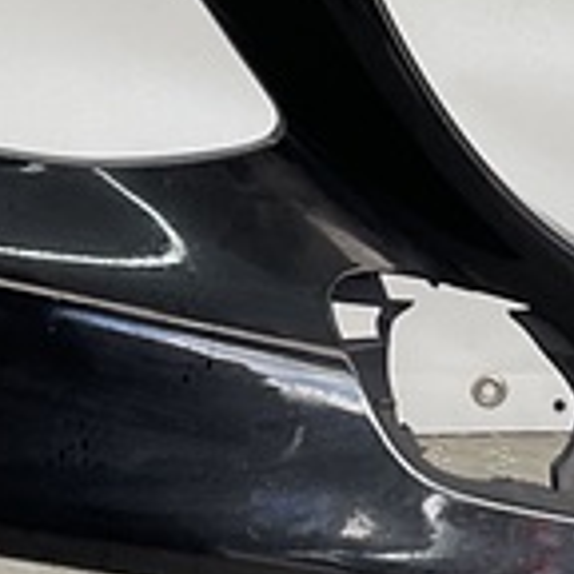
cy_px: 76
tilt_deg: -7.0
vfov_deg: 9.7
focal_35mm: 180
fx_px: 3377
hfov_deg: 9.6
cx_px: 646
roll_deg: -0.8
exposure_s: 1/120
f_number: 1.8
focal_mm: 3
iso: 16
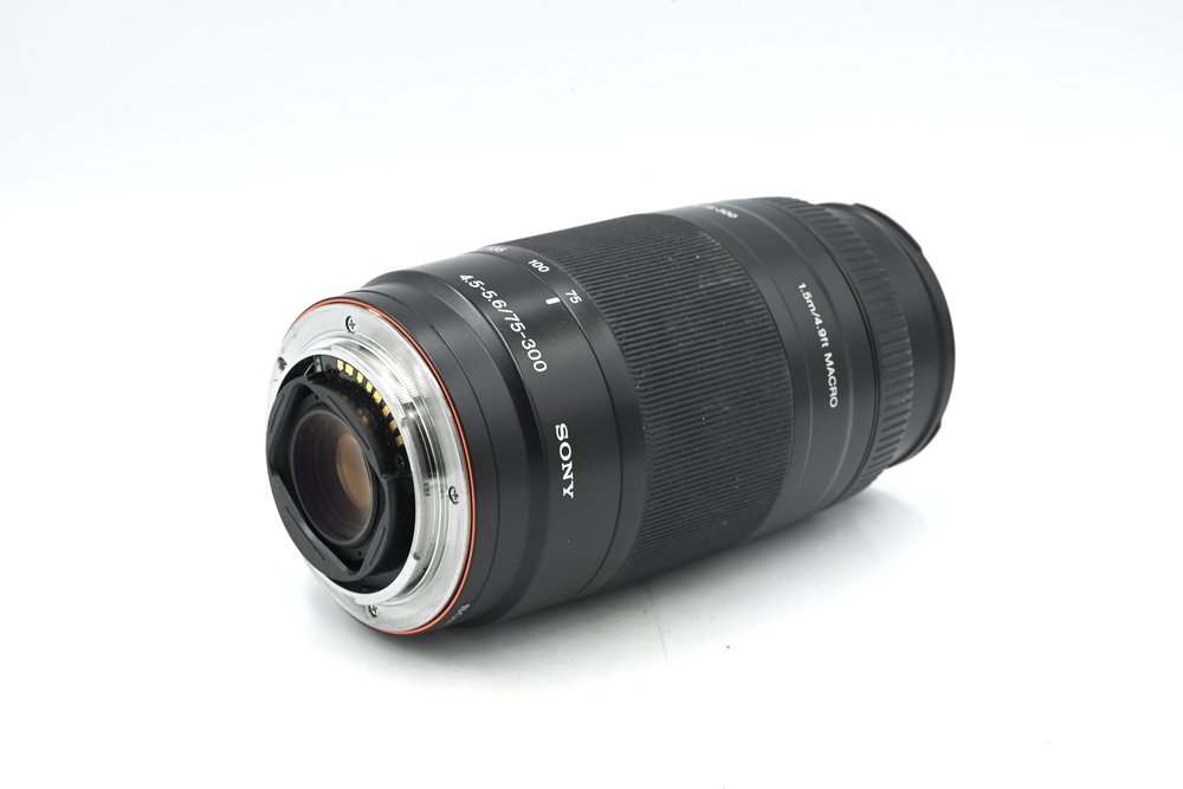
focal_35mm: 75
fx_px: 2465
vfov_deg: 18.2
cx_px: 592
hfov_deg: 27.0
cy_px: 394
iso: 200
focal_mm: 75
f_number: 16
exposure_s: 1/20
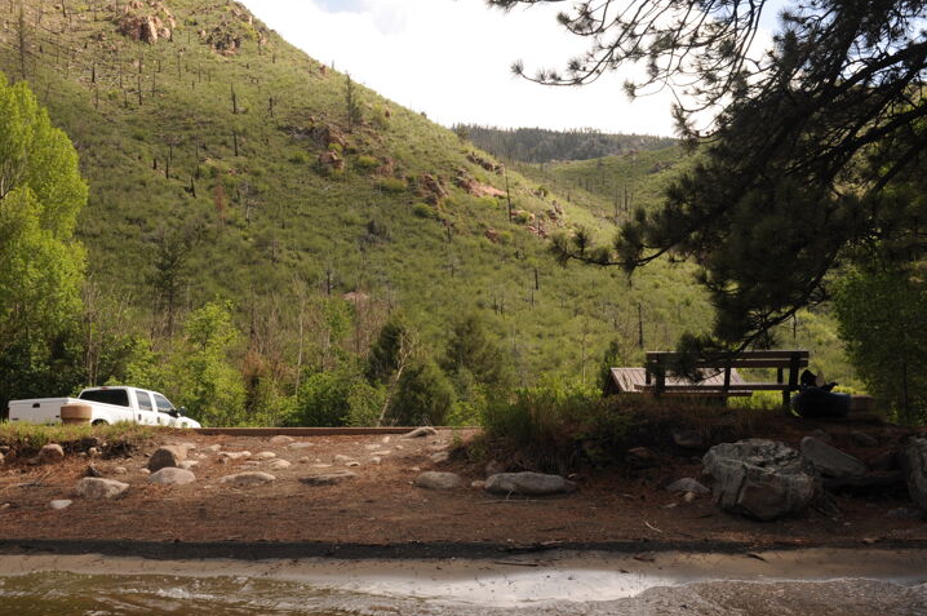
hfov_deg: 49.5
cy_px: 334
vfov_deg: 34.1
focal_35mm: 39
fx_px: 1003
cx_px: 412
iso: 250
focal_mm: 35
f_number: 13
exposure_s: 1/125
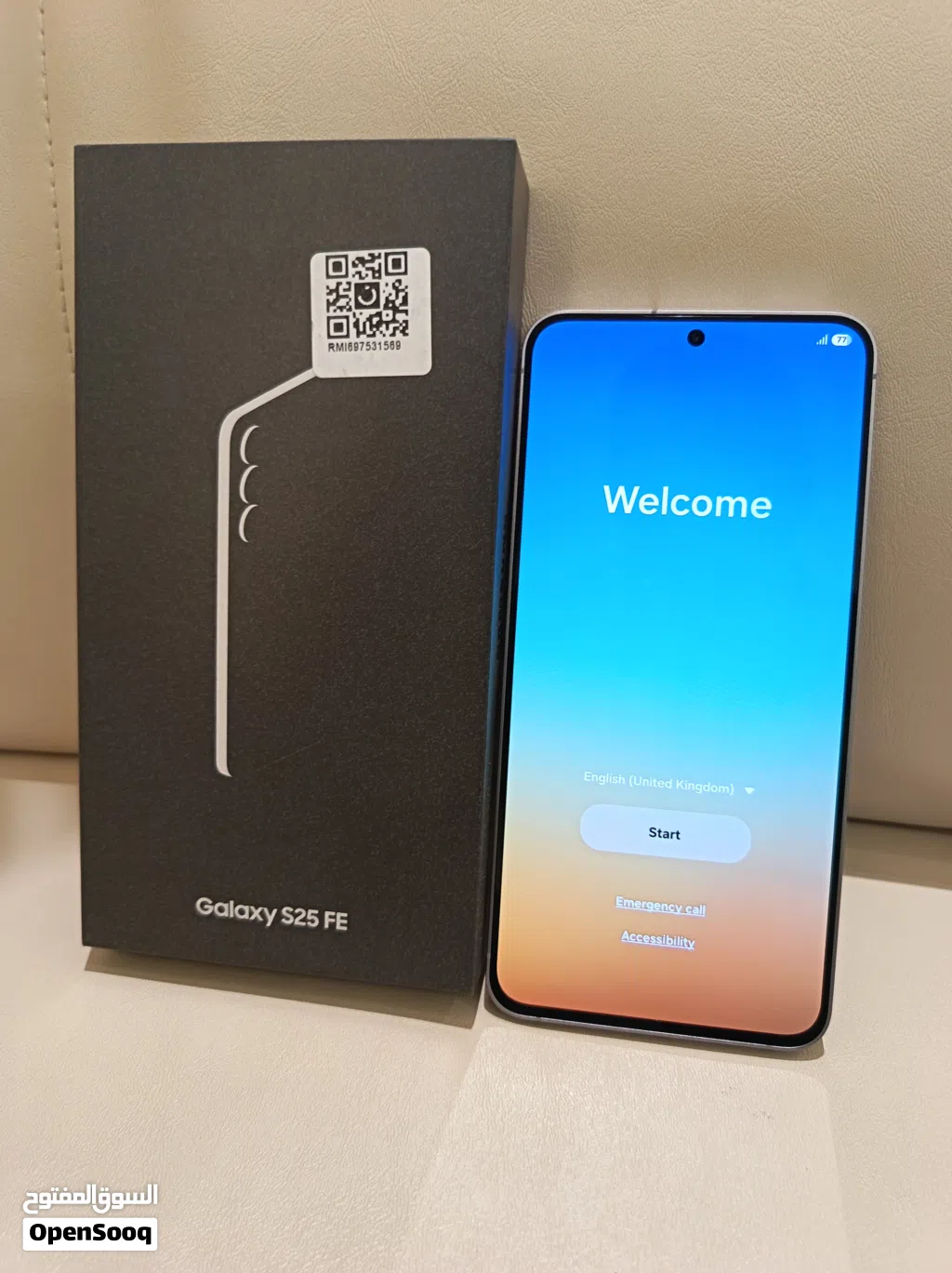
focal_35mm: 24
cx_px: 476
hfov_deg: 56.7
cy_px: 636
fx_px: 882
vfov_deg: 71.6
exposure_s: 1/60
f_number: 1.75
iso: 1543
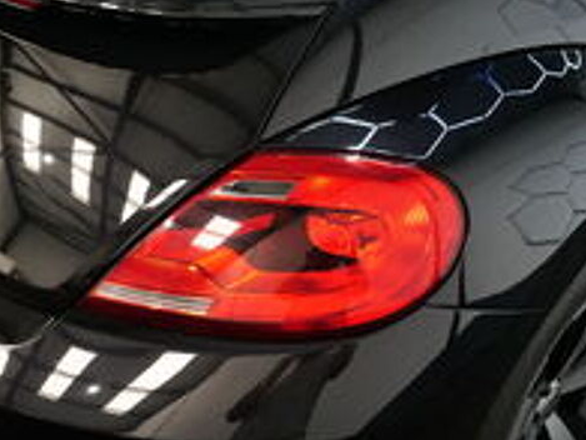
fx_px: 762
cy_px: 219
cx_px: 294
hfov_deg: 42.1
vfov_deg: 32.2
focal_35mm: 45
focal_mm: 22
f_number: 3.3
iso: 1000
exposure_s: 1/60
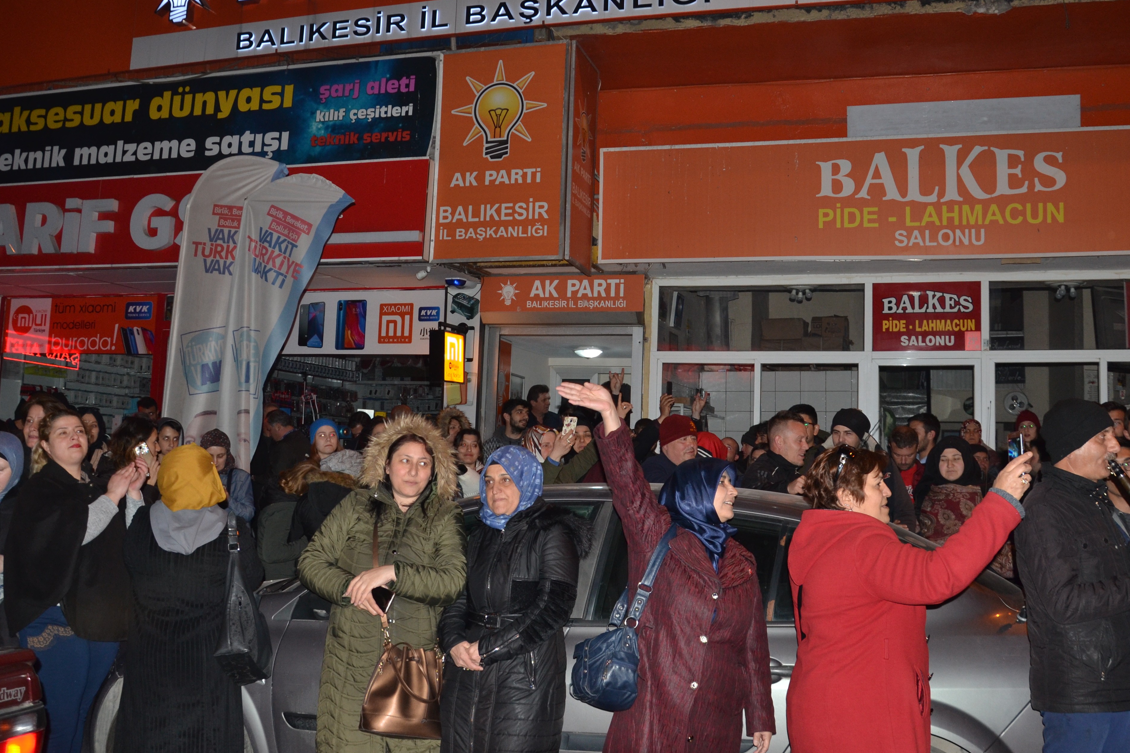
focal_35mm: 33
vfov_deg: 39.9
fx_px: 1036
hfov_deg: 57.2
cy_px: 334
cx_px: 573
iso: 400
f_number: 4
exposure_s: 1/60
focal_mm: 18
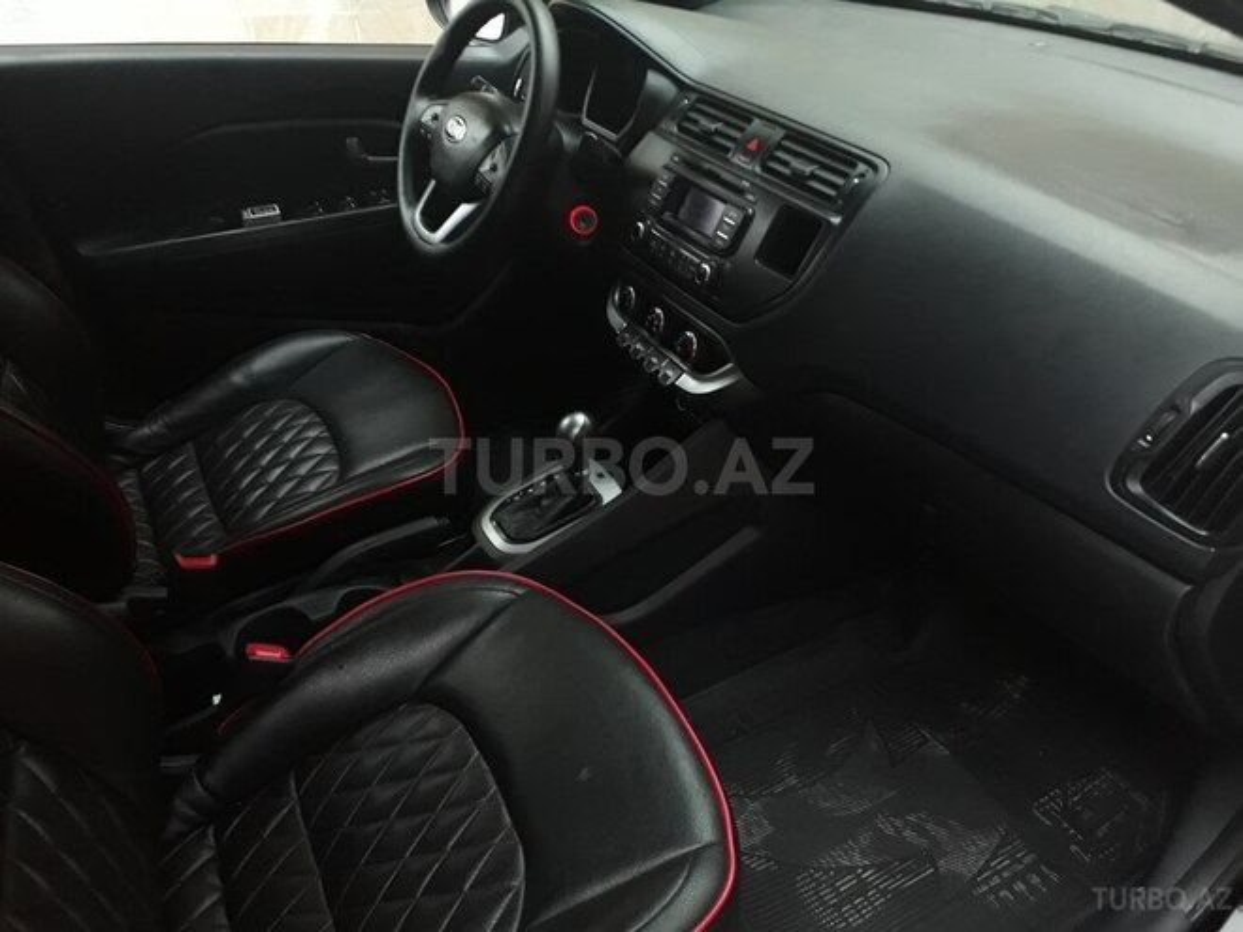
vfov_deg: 51.4
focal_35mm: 27
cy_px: 466
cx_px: 622
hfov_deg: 65.3
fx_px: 970
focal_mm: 3.6
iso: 250
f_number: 1.9
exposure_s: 1/17
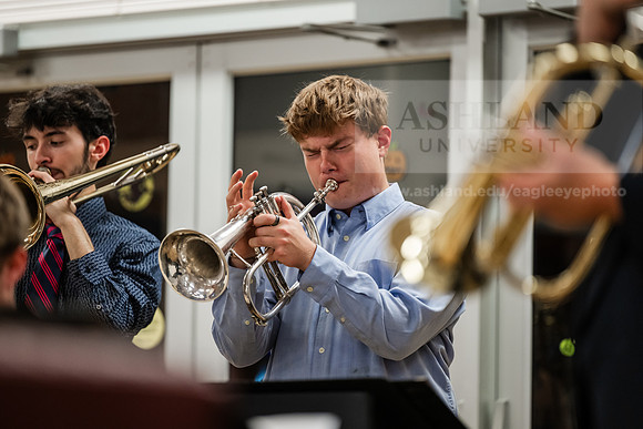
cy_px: 214
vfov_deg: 6.9
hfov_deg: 10.3
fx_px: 3573
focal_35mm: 200
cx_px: 322
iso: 1600
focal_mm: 200
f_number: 2.8
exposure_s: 1/200
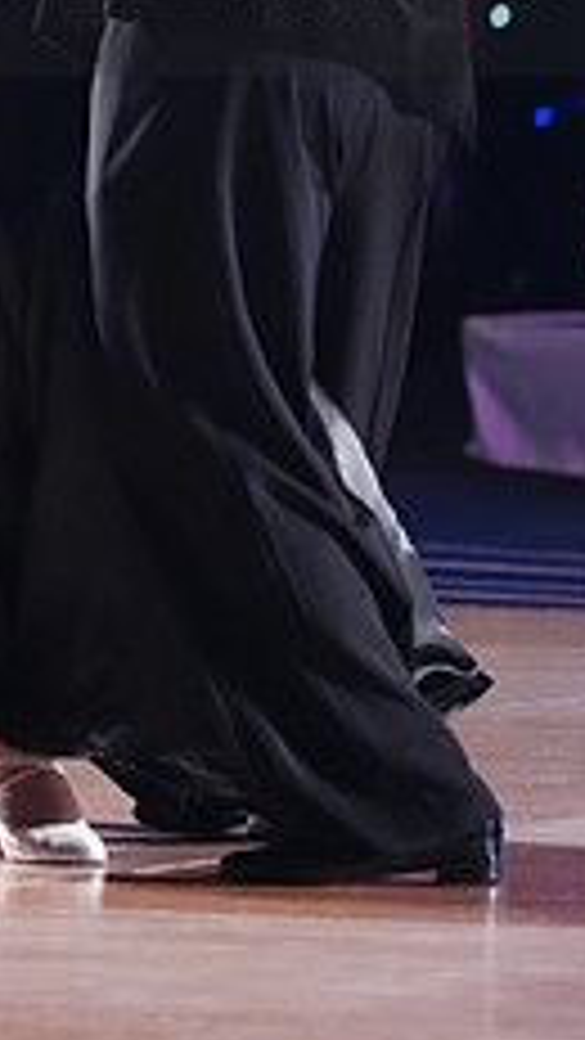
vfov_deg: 4.2
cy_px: -72
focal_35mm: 518
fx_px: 14279
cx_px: 38
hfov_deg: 2.3
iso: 8000
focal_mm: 197
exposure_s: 1/400
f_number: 4
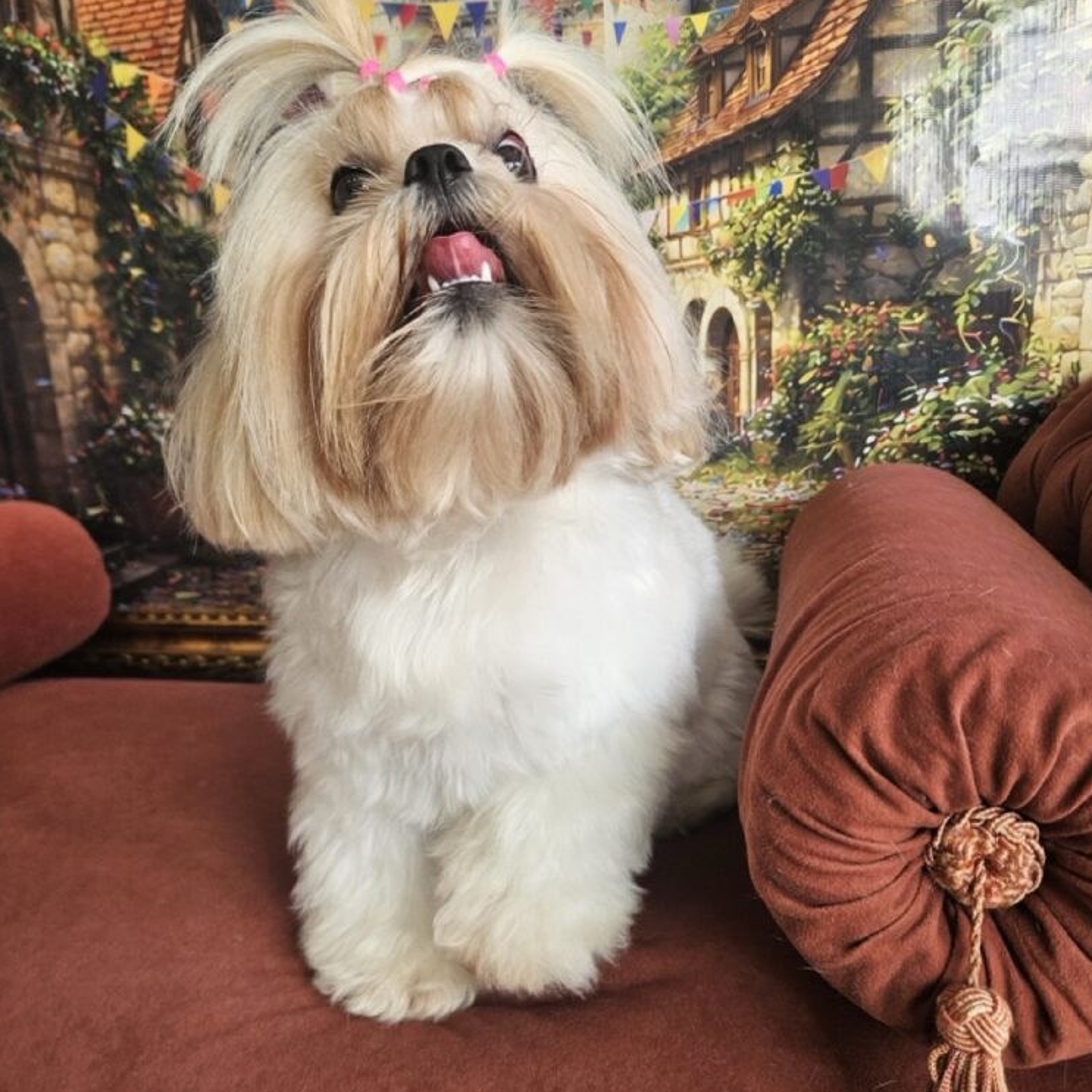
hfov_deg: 57.3
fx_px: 999
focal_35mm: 28
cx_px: 561
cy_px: 619
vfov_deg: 57.1
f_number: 1.8
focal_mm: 5.4
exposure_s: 1/359
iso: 80
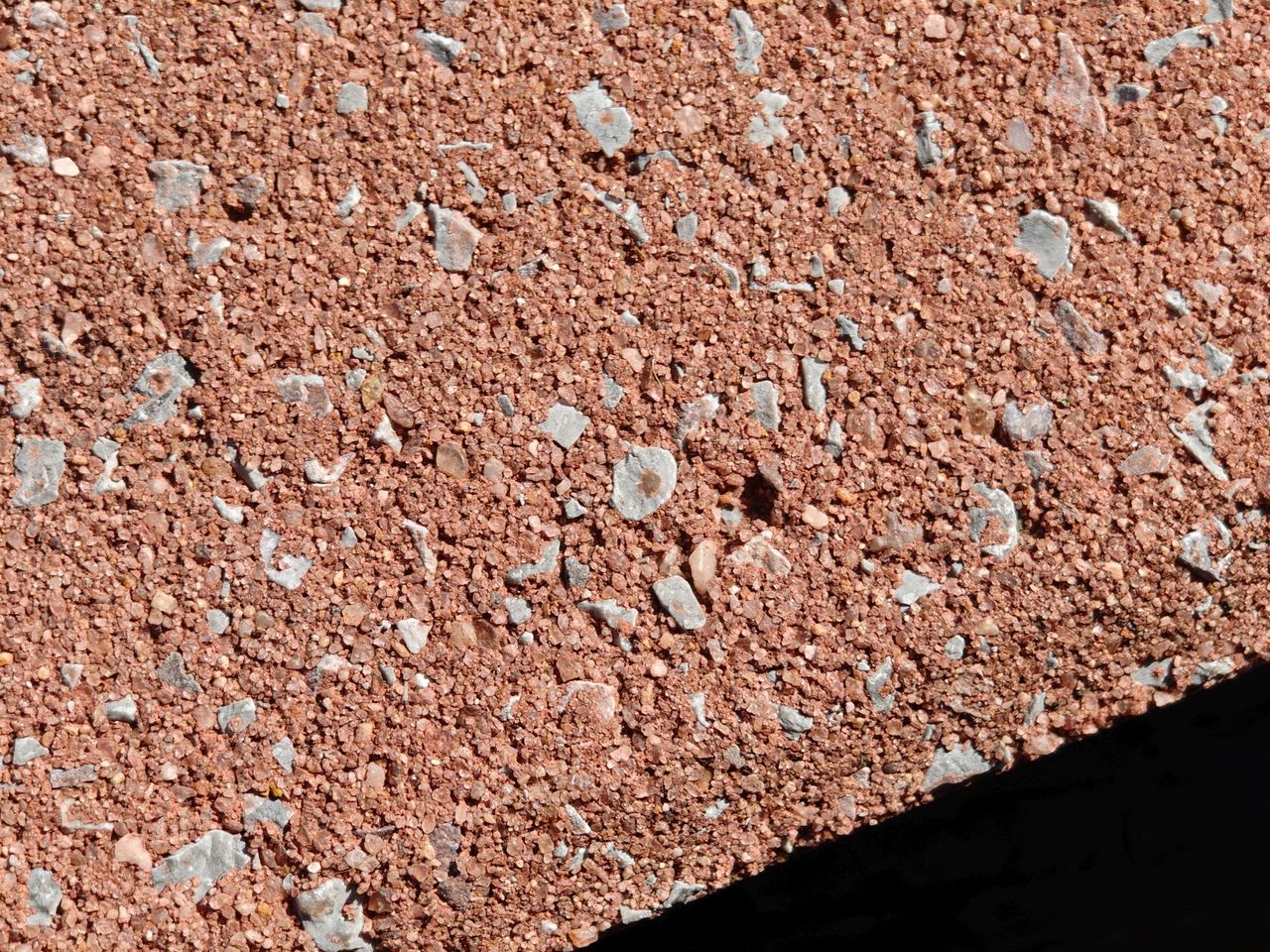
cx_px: 635
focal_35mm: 70
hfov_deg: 27.8
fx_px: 2568
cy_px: 476
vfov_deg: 21.0
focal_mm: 13.3
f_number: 2.55
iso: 71
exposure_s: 1/511
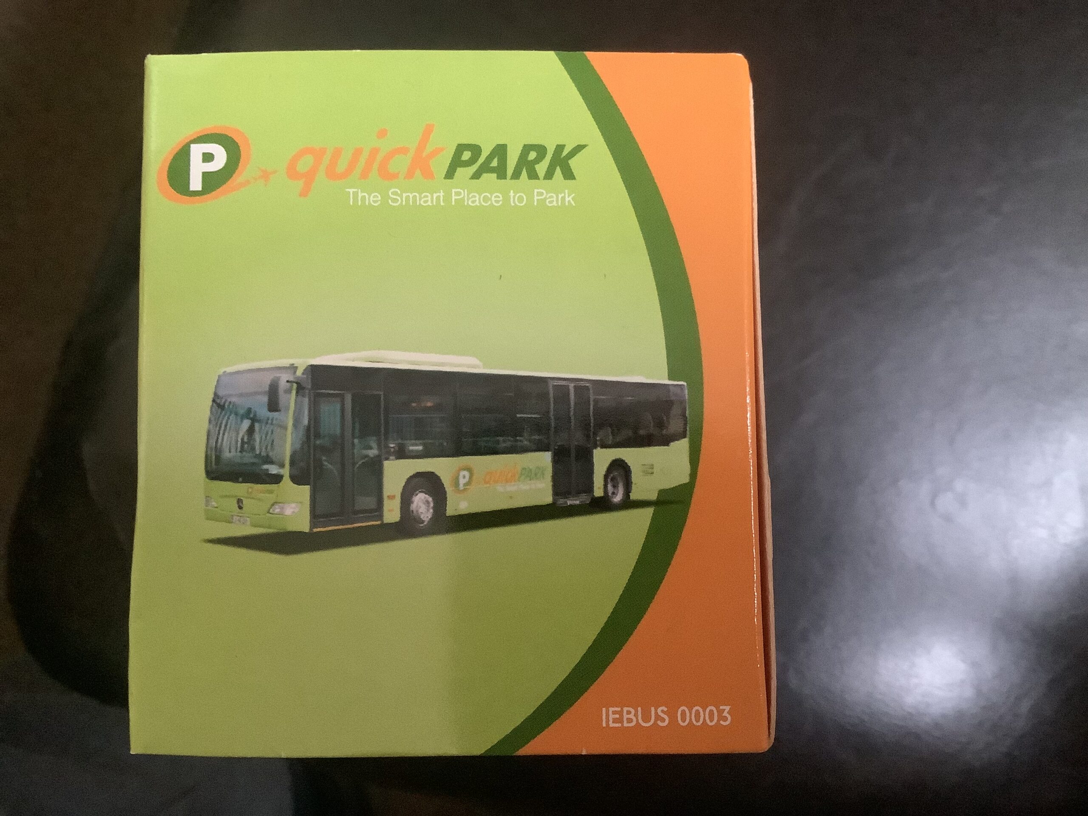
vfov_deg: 45.4
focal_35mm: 31
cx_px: 544
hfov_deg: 58.4
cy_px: 408
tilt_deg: -83.7
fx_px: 974
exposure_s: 1/20
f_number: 2.4
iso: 640
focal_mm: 3.3
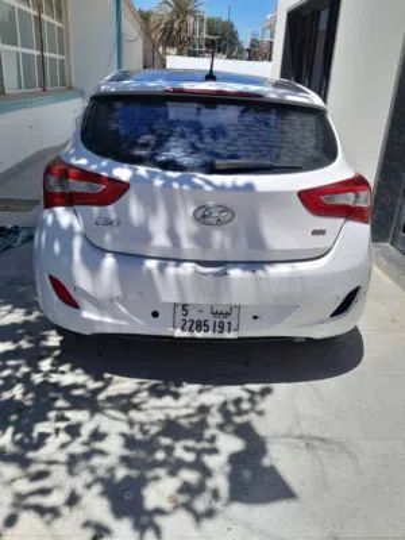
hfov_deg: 53.1
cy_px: 270
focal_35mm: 26
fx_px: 406
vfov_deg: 67.3
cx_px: 202
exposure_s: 1/730
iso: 40
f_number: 1.8
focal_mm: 3.98
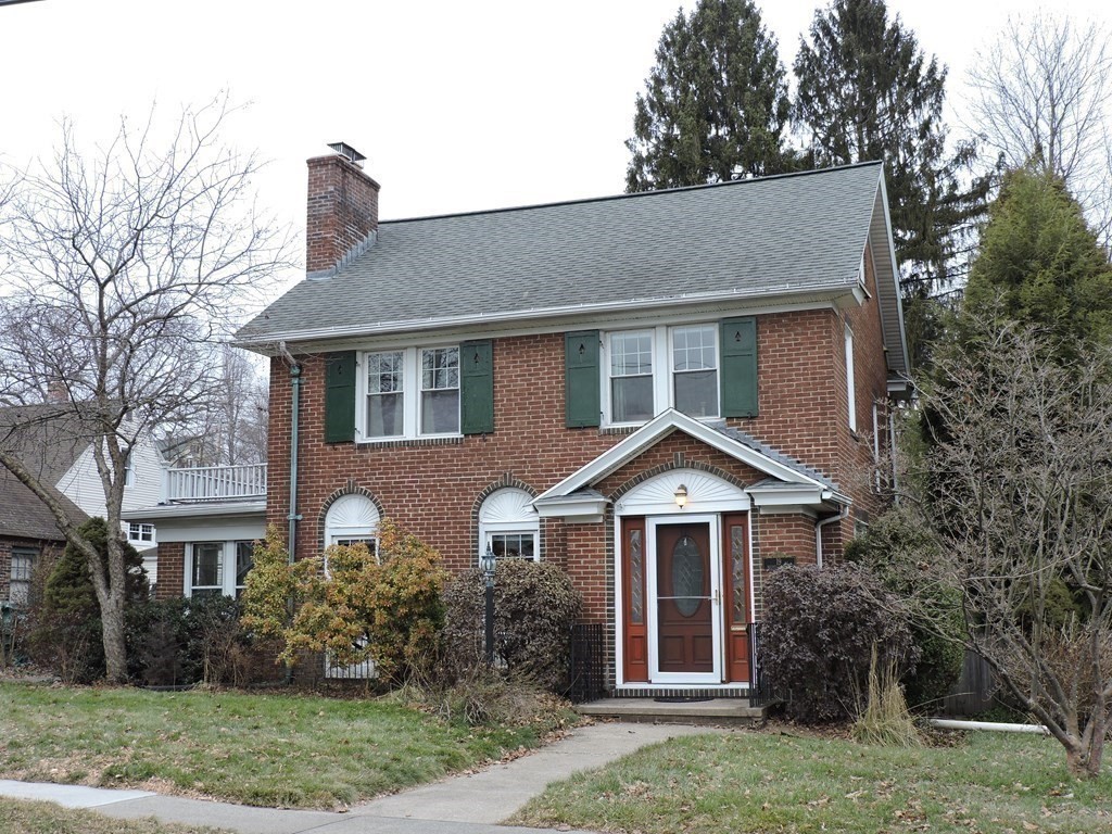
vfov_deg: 36.0
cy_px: 417
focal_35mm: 40
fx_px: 1285
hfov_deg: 46.8
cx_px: 556
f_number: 3.3
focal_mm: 7.1
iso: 100
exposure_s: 1/160
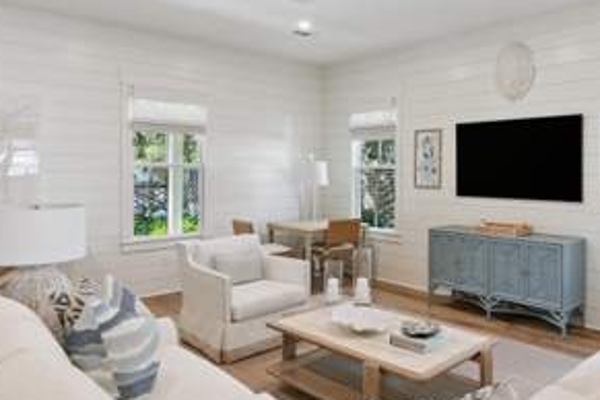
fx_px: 467
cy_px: 179
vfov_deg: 46.3
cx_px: 398
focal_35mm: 28
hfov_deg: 63.9
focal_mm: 17
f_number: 8
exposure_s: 1/15
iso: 250
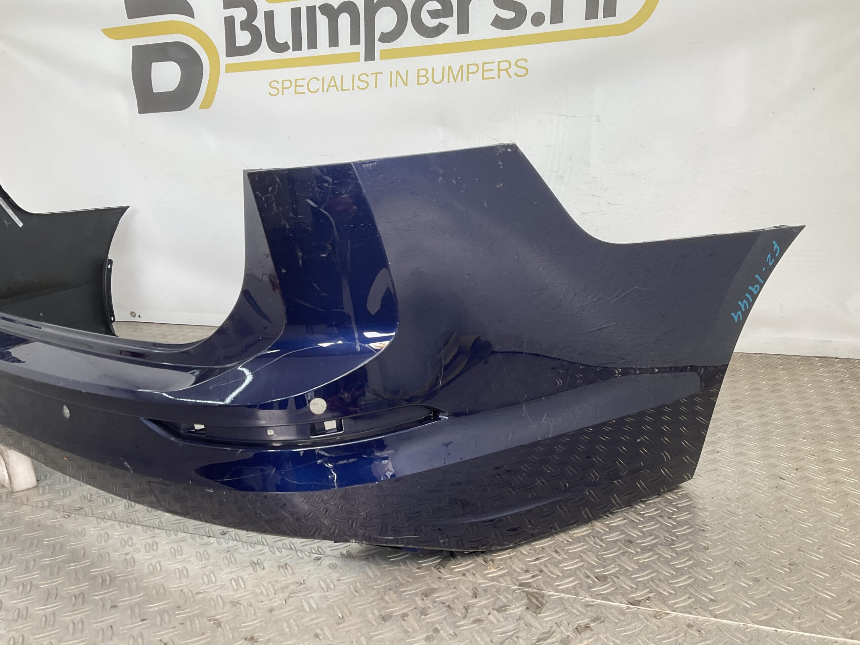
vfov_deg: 48.2
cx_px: 430
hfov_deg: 61.7
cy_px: 322
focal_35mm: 29
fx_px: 720
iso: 16
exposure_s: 1/115
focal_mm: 3
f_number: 1.8
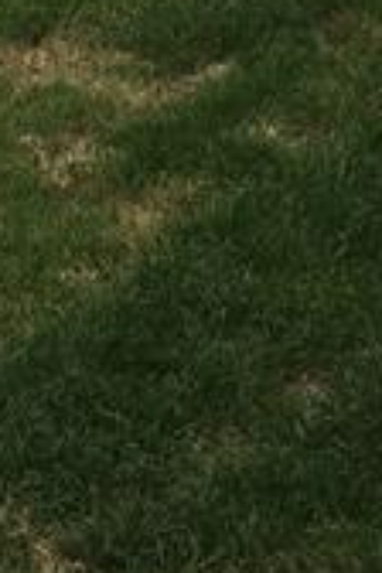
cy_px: -385
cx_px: 34
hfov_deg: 9.5
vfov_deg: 13.1
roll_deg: -5.2
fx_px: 2292
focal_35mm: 144
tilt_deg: -1.8
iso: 25
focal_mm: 4.15
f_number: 2.2
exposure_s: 1/1672
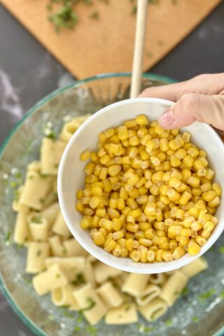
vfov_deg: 38.2
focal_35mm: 52
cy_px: 164
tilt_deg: -81.0
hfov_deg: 26.0
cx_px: 103
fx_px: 485
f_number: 1.78
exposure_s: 1/113
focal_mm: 6.86
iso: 125
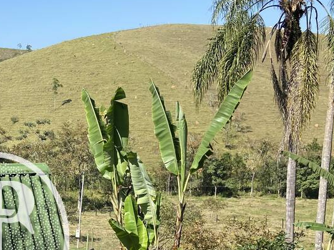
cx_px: -8
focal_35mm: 70
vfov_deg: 20.5
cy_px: 239
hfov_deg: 26.2
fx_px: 675
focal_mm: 4.25
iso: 32
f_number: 1.8
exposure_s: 1/1585
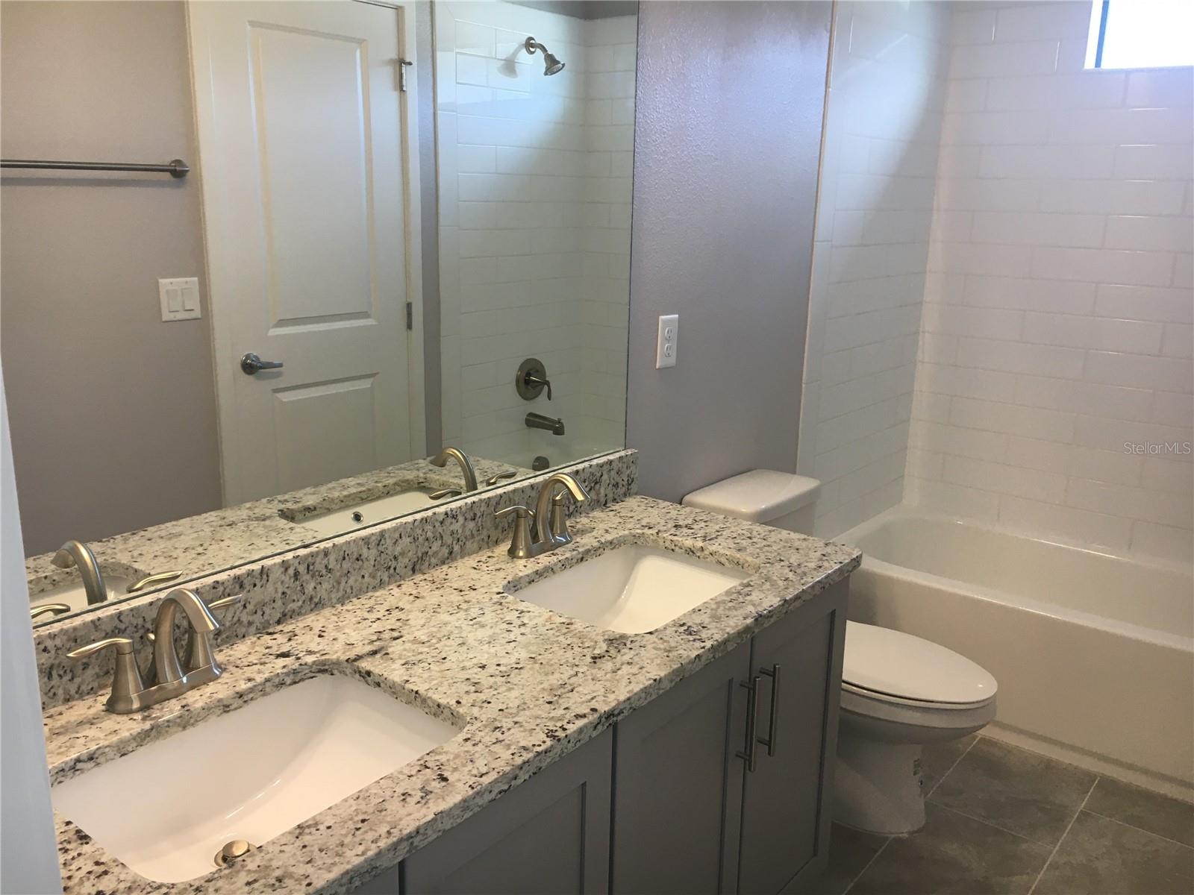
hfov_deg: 61.7
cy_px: 448
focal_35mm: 29
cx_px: 597
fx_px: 1000
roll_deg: -2.0
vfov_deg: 48.2
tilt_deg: -14.9
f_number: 2.2
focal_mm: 4.15
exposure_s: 1/30
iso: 32
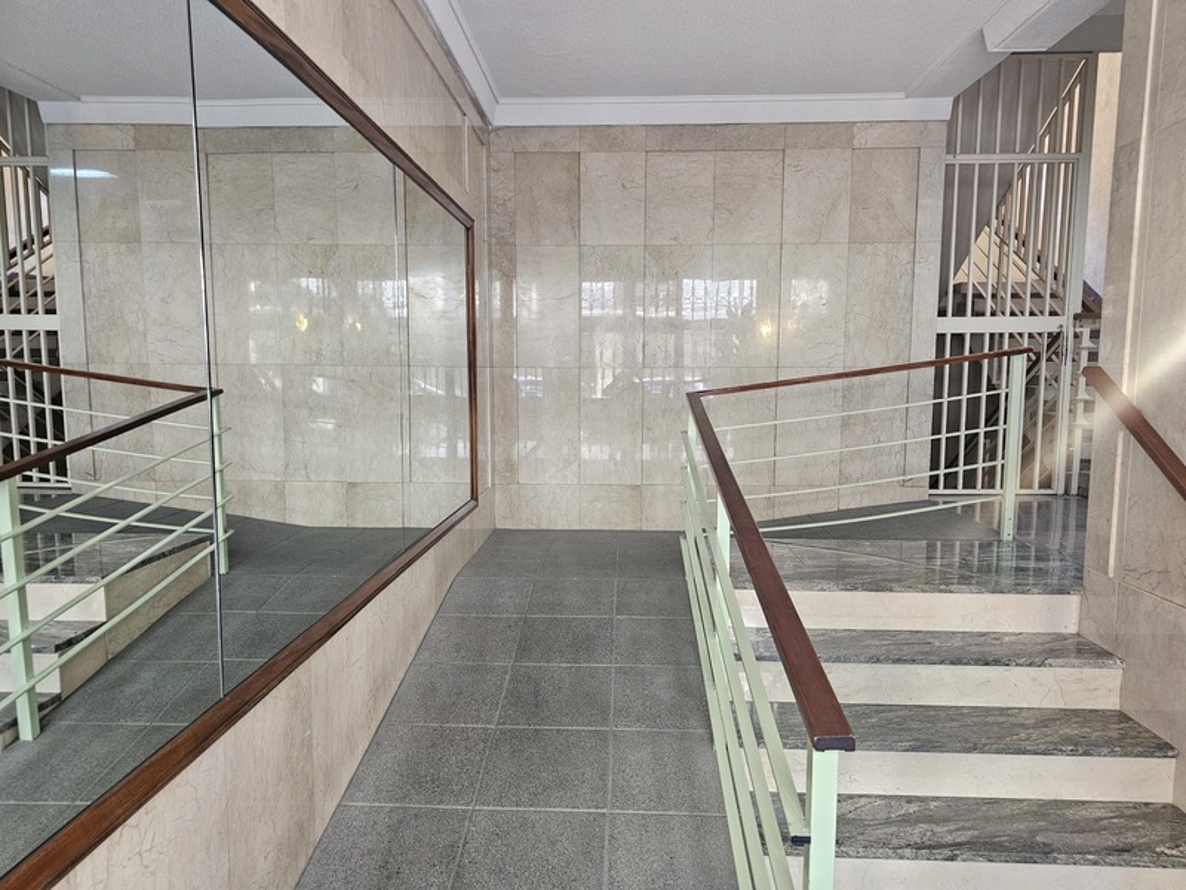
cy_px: 445
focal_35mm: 23
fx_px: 788
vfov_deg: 58.9
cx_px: 593
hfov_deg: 73.9
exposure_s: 1/33.3
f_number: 1.7
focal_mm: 6.3
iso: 500
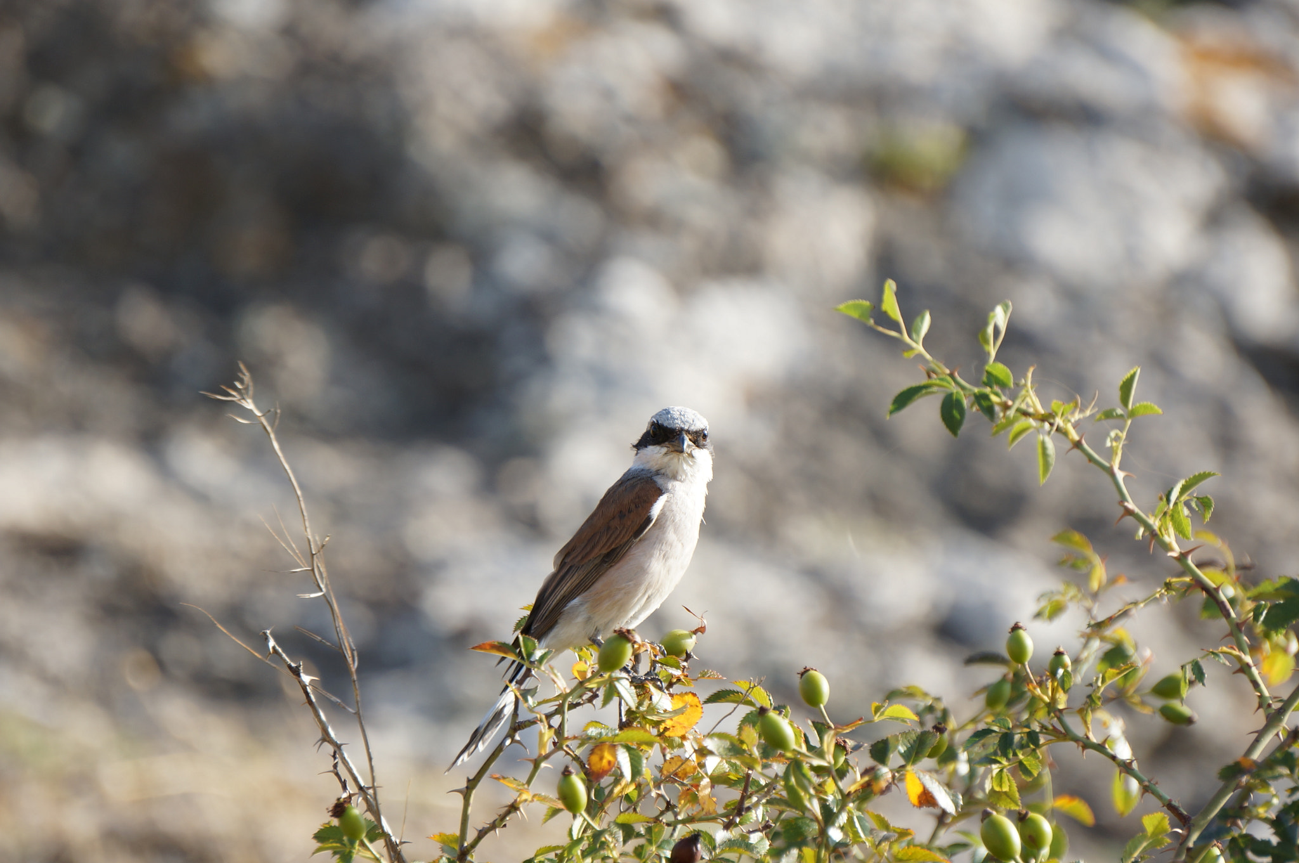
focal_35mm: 315
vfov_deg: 4.4
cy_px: 432
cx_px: 650
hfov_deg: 6.5
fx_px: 11354
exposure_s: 1/40
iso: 100
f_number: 8
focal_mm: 210
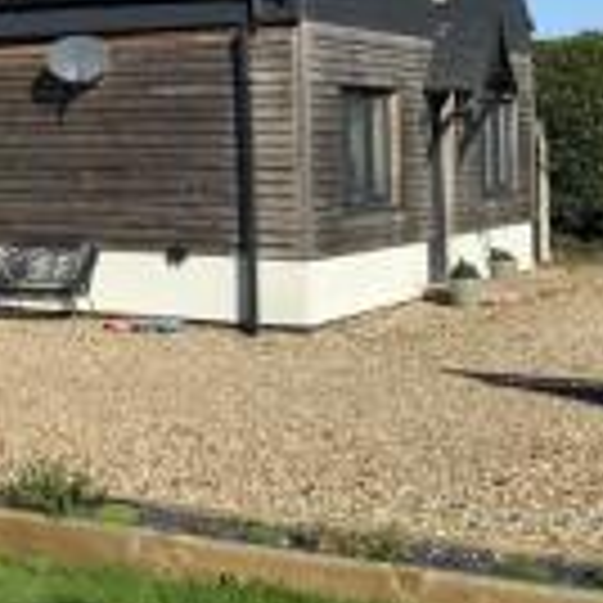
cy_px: 56
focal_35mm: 81
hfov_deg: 19.3
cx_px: -241
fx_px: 1596
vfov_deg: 20.9
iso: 20
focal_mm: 3
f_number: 1.8
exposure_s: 1/1984
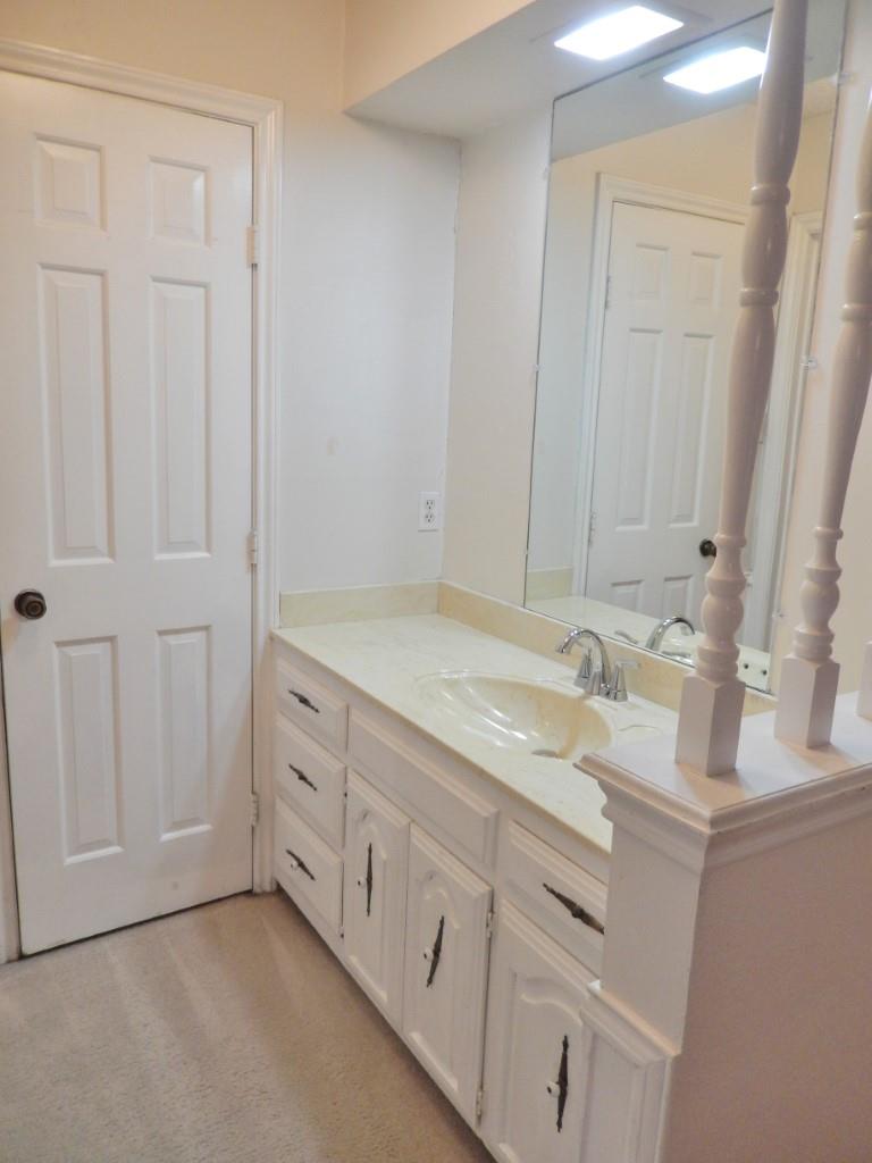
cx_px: 436
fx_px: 840
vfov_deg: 69.4
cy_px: 582
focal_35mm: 25
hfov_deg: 54.9
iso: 250
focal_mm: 4.5
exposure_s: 1/30
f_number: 3.4
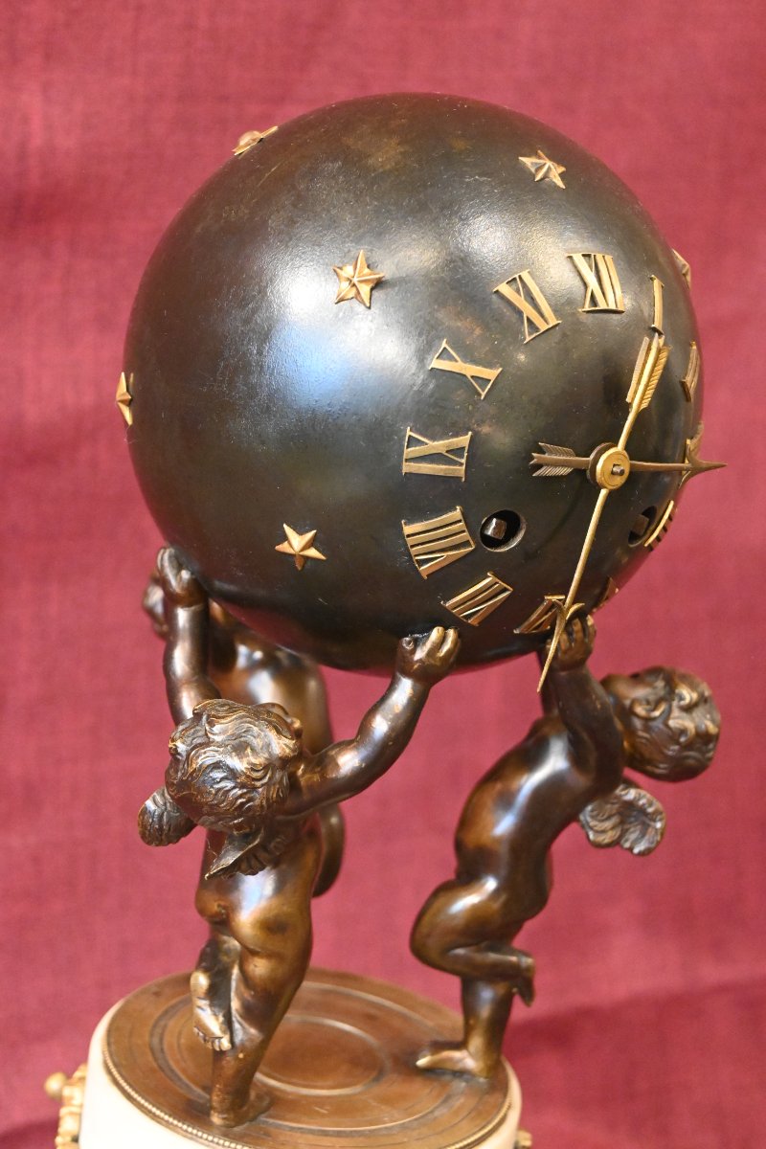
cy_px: 574
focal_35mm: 75
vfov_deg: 27.0
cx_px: 383
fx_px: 2394
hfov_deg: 18.2
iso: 7200
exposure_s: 1/60
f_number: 6.3
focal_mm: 50
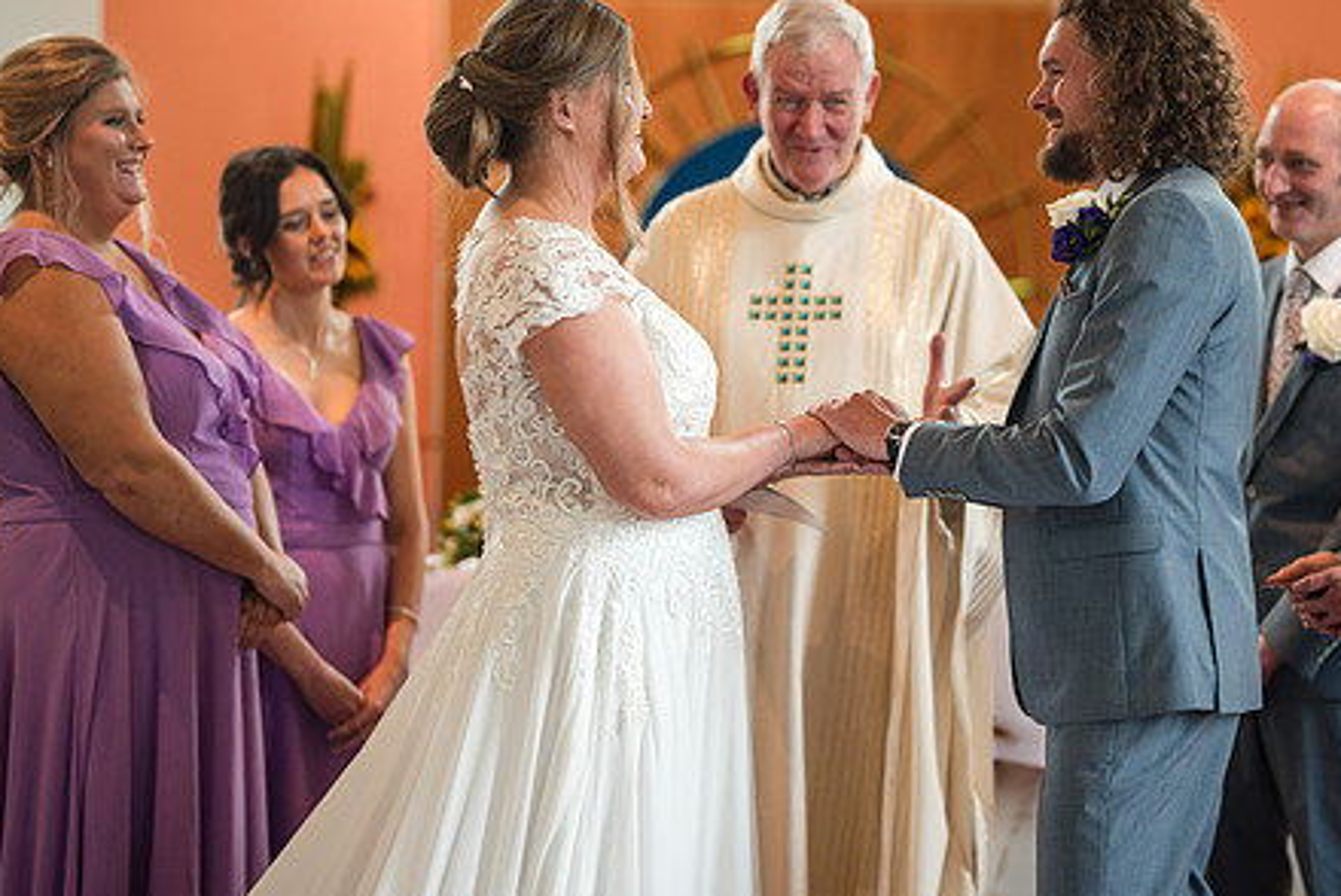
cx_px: 820
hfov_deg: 18.2
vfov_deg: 12.2
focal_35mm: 112
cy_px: 337
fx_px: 4175
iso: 640
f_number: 1.4
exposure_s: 1/500
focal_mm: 85
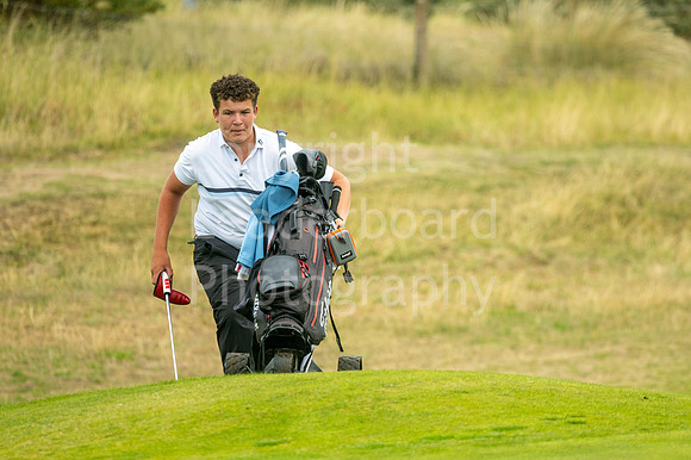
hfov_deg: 4.6
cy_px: 230
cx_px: 346
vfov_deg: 3.1
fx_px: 8632
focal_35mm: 450
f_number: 4
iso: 200
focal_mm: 300
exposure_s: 1/1000
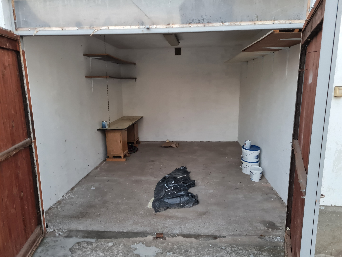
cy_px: 128
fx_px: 257
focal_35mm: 26
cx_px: 171
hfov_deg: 67.3
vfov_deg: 53.1
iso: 160
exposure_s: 1/50
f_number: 1.8
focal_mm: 5.4
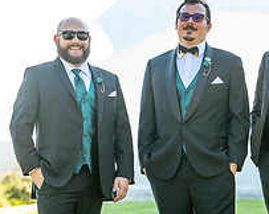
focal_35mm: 274
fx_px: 2179
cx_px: 221
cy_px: 135
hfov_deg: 7.1
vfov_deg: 5.6
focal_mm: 102
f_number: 2.8
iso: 400
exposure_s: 1/1600
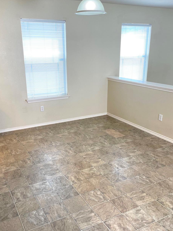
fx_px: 220
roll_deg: +1.3
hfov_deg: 42.9
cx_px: 78
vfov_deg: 55.3
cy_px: 125
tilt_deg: -18.1
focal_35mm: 33
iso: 100
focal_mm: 4.2
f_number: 1.6
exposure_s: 1/120
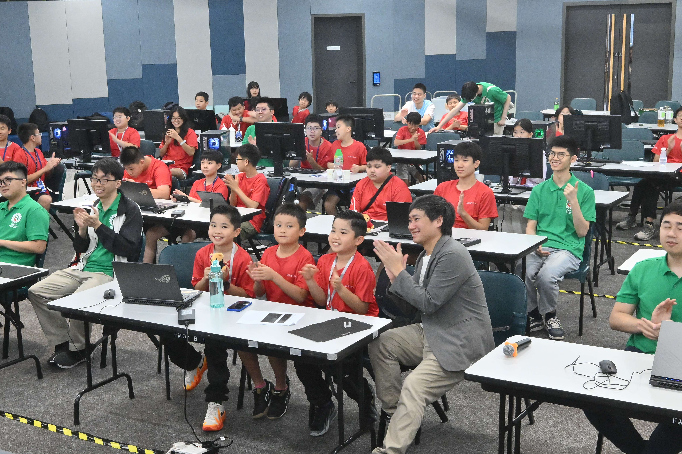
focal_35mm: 51
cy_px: 245
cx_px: 316
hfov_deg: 38.9
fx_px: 966
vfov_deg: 26.5
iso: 3200
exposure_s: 1/80
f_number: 10
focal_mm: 30
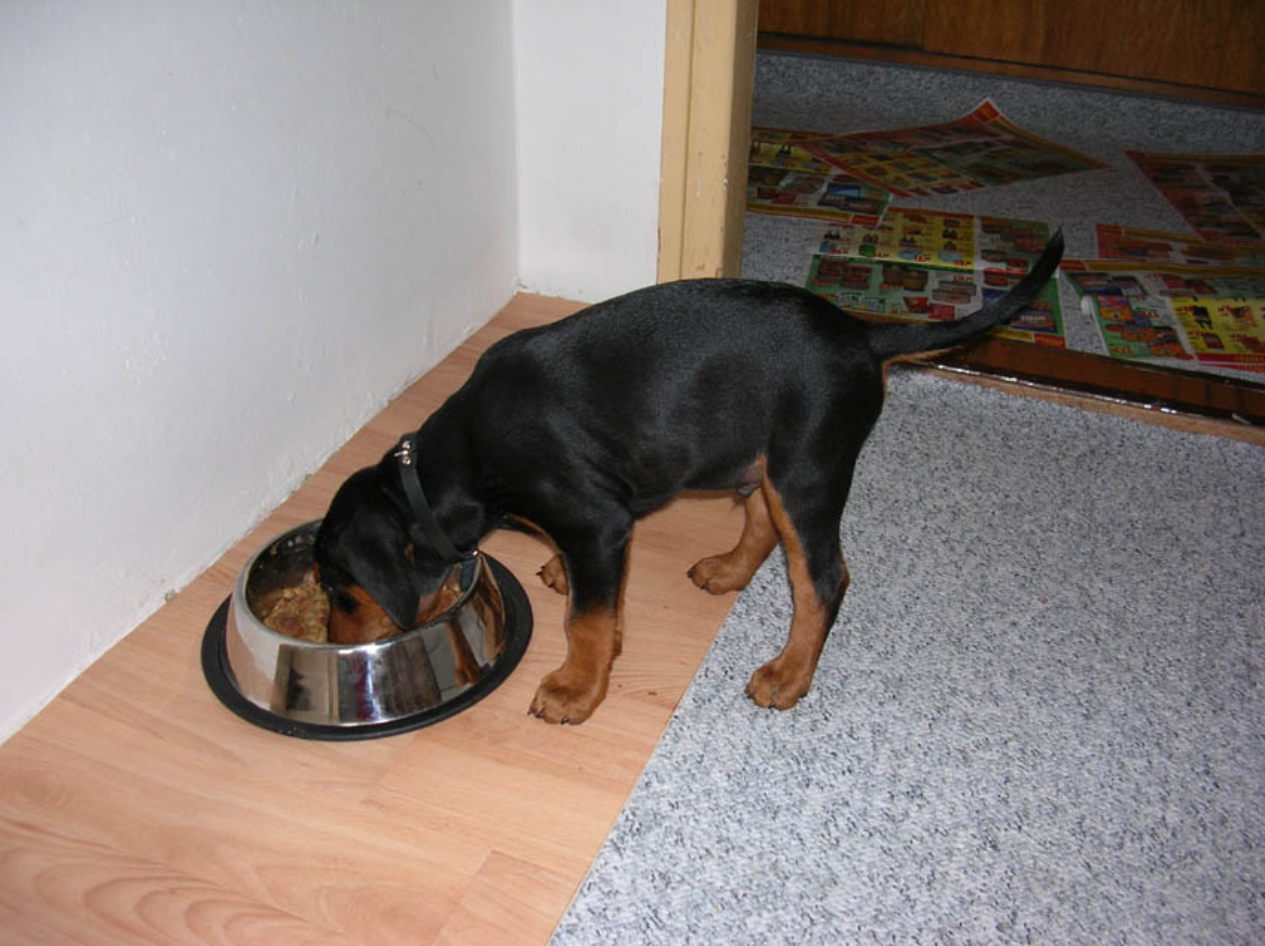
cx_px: 632
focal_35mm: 35
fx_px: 1278
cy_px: 473
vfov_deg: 40.6
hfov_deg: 52.7
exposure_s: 1/60.1
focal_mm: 5.8
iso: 50
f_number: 2.8
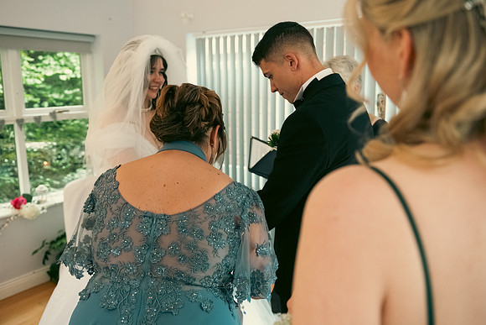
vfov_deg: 40.4
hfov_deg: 57.8
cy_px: 162
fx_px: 440
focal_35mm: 33
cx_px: 243
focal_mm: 31
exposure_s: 1/160
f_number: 3.5
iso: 1600
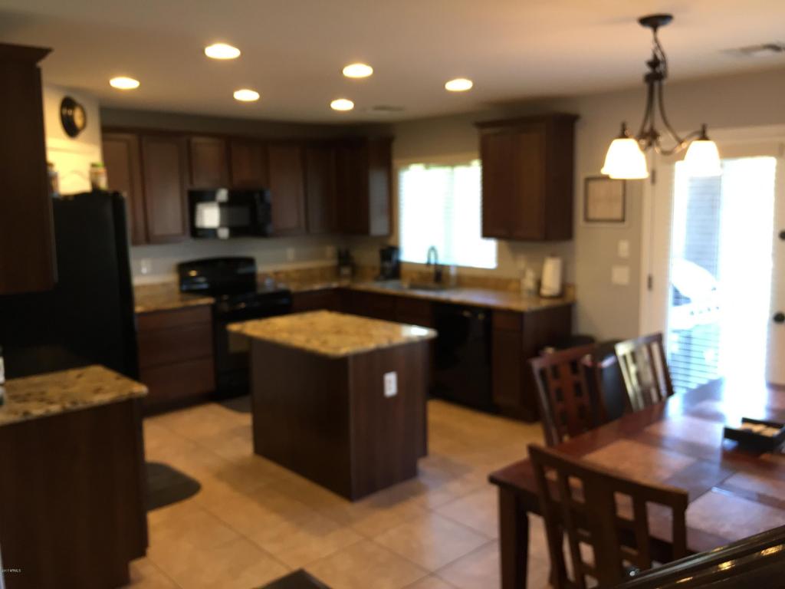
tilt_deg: -6.7
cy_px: 294
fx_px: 658
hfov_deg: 61.7
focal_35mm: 29
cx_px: 392
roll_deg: +0.4
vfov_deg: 48.2
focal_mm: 4.15
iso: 100
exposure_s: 1/30
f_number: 2.2
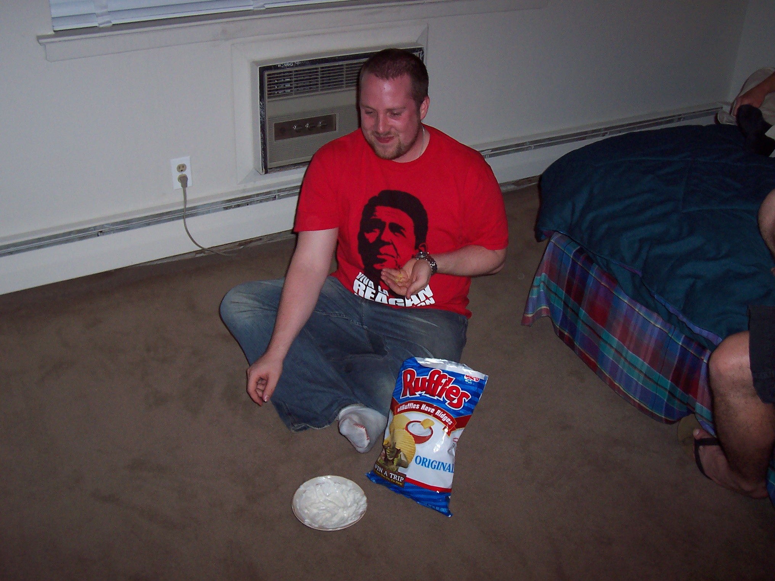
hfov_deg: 50.1
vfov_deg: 38.7
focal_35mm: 37
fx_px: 828
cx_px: 388
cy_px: 290
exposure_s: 1/60
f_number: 2.8
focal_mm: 5.6
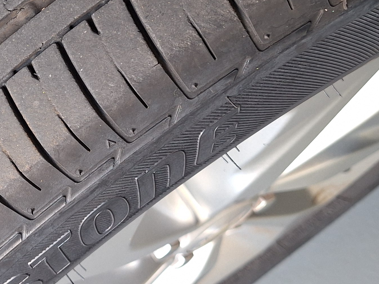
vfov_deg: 20.9
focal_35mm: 70
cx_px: 19
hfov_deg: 26.6
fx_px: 766
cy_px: 88
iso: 160
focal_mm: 5.54
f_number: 1.8
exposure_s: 1/40
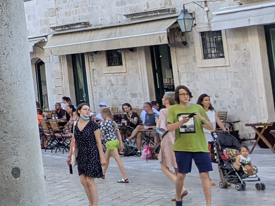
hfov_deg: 13.3
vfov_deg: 11.4
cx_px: -297
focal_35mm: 125
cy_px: -103
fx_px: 993
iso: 50
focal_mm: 4.44
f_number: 1.8
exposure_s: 1/412
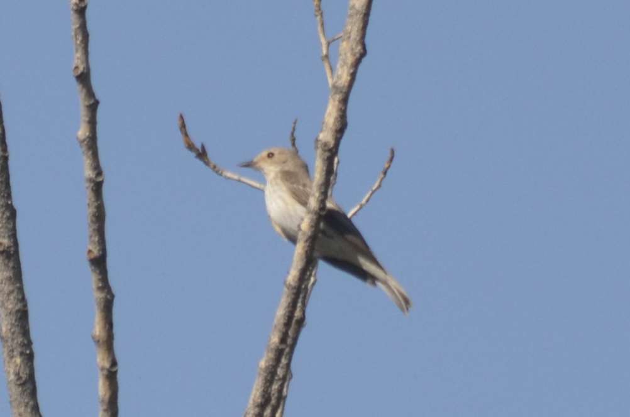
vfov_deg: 3.0
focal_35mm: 450
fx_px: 7860
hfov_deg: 4.6
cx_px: 315
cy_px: 208
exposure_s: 1/2000
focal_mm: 300
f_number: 7.1
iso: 500
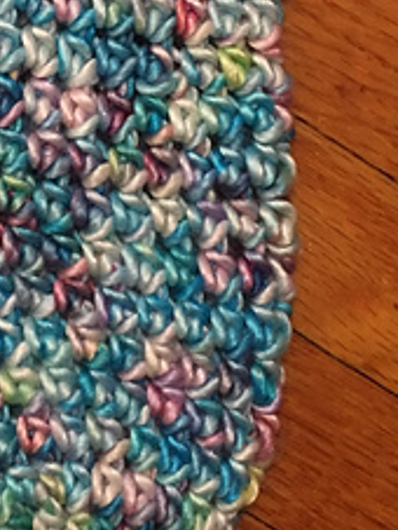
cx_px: 33
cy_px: 0
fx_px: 1255
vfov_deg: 22.9
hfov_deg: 17.7
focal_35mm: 82
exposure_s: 1/30
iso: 250
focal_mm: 4.15
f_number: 2.2
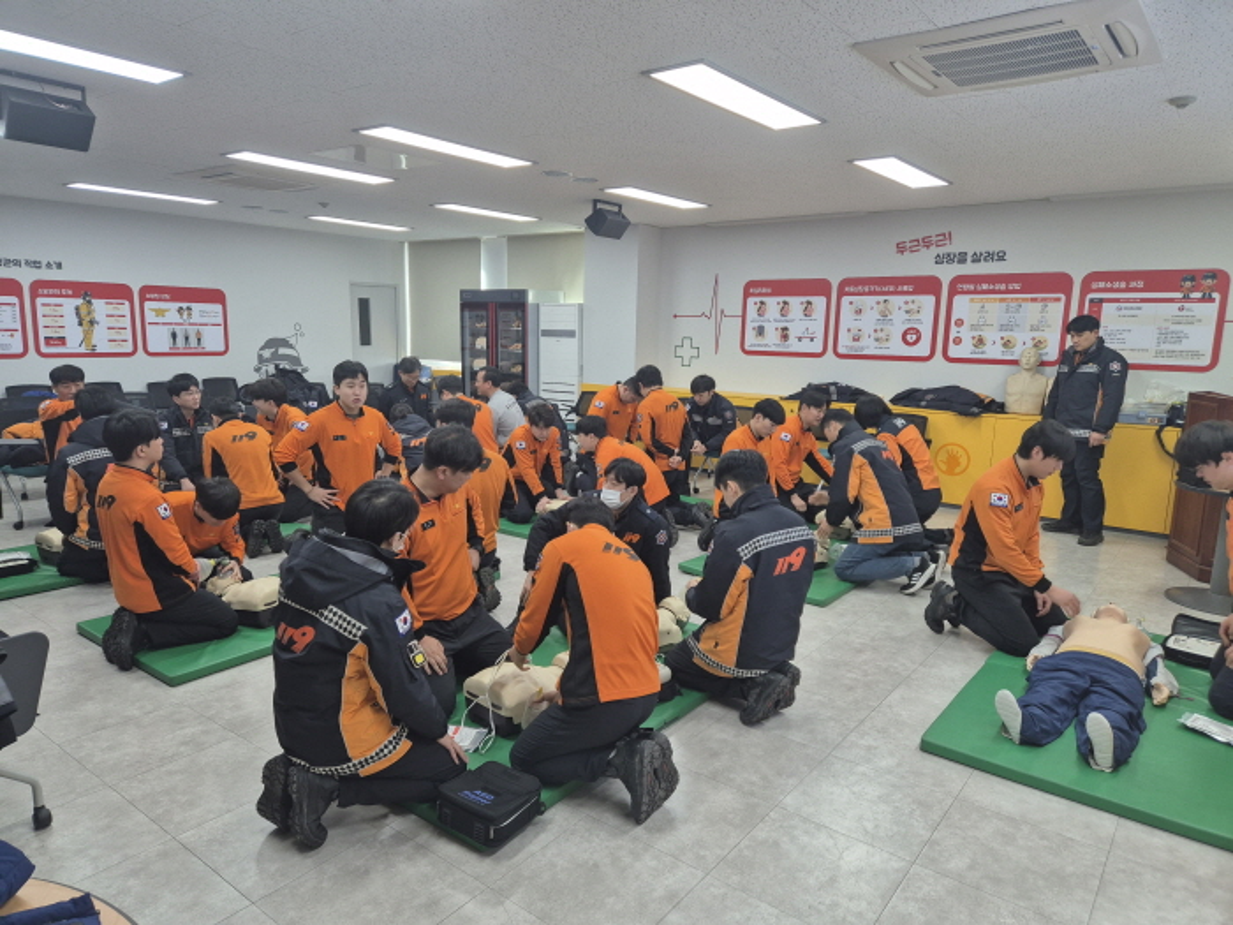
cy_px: 462
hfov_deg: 73.9
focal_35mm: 23
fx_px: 819
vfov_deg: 58.9
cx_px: 616
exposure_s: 1/120
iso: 80
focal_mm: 5.4
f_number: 1.8
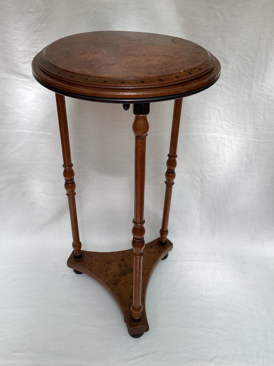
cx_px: 137
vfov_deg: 58.4
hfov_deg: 45.4
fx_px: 327
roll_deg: +1.1
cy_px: 183
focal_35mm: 31
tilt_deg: -38.1
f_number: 2.4
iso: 25
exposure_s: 1/174
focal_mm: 3.3
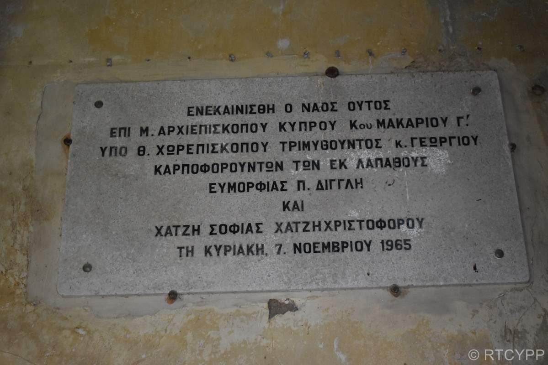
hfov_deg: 38.9
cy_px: 182
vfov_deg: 26.5
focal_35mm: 51
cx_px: 274
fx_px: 776
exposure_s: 1/125
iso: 1600
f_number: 4.5
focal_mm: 34
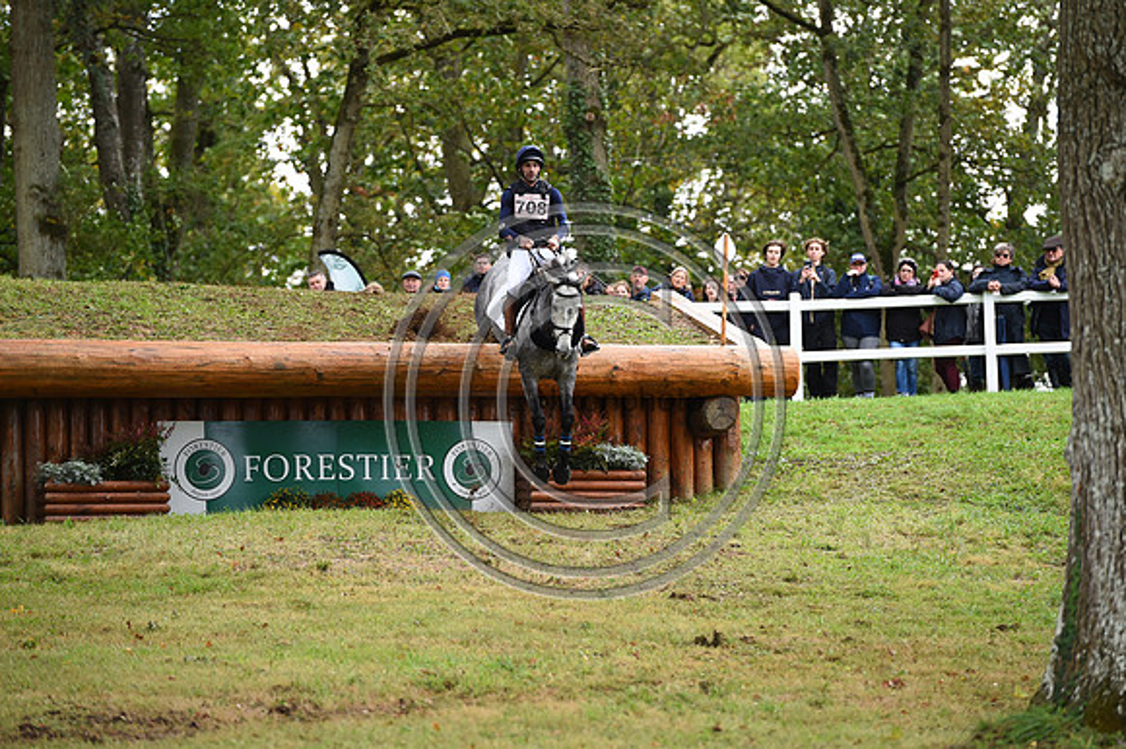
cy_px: 374
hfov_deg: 10.3
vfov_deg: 6.9
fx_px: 6252
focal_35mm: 200
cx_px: 563
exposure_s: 1/1250
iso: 1400
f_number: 4.5
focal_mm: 200
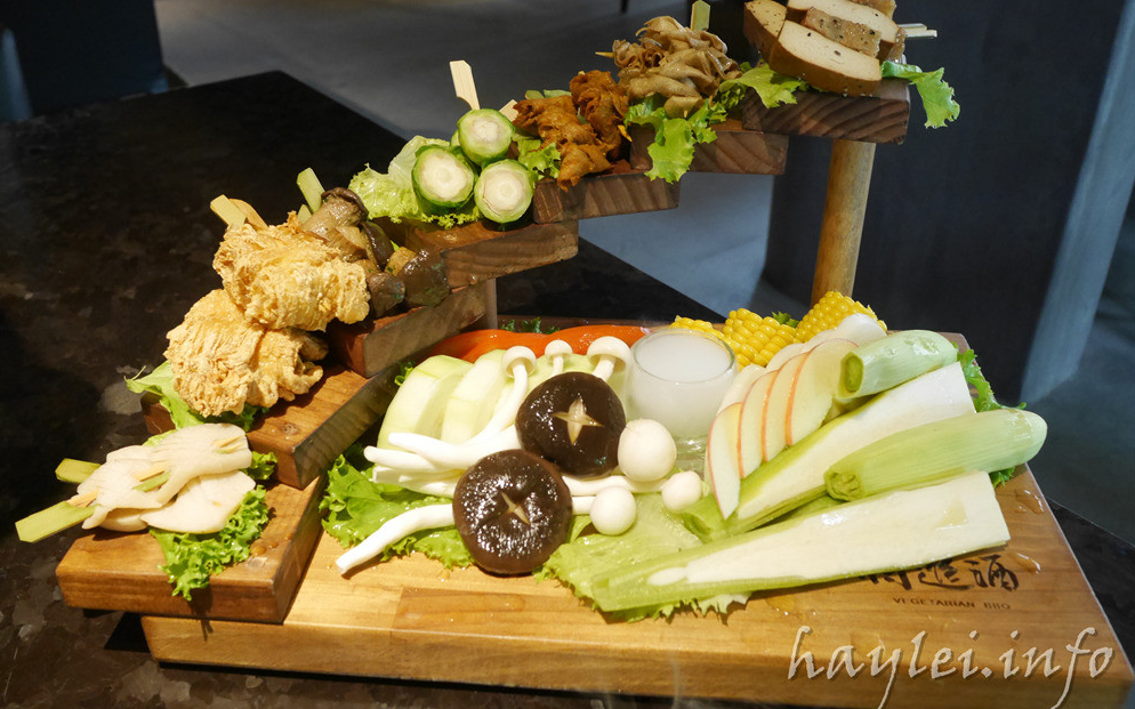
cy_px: 290
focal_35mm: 32
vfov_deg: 39.3
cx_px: 565
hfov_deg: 59.7
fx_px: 990
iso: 2000
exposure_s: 1/60
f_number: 4
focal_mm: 15
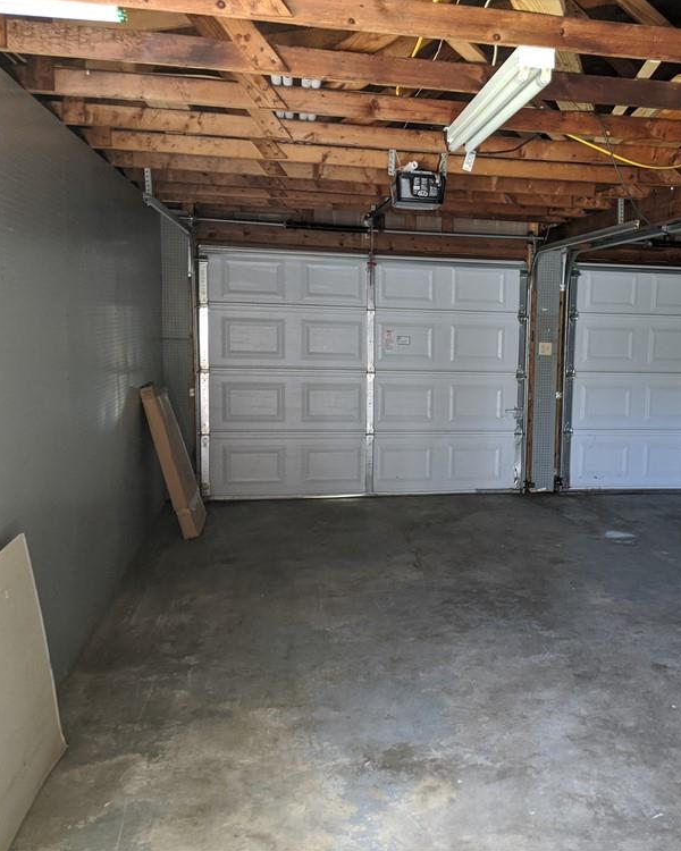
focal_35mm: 36
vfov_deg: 50.3
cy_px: 416
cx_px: 505
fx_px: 907
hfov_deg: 40.1
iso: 227
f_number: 1.8
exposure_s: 1/24
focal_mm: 4.44
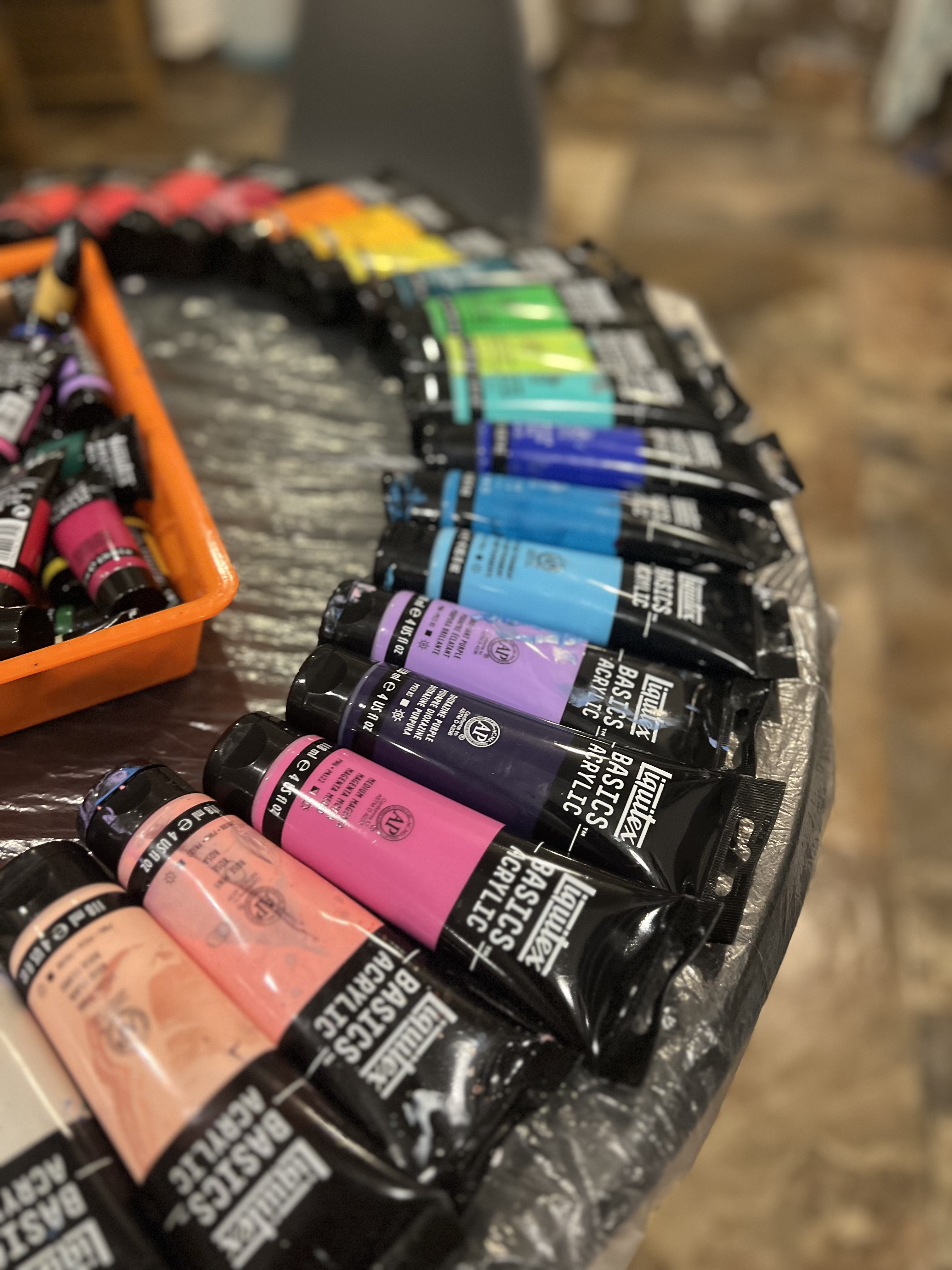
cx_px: 476
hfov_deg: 53.1
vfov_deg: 67.3
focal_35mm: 26
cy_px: 635
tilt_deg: -47.2
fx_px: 953
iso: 500
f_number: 1.5
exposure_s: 1/60
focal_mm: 5.7
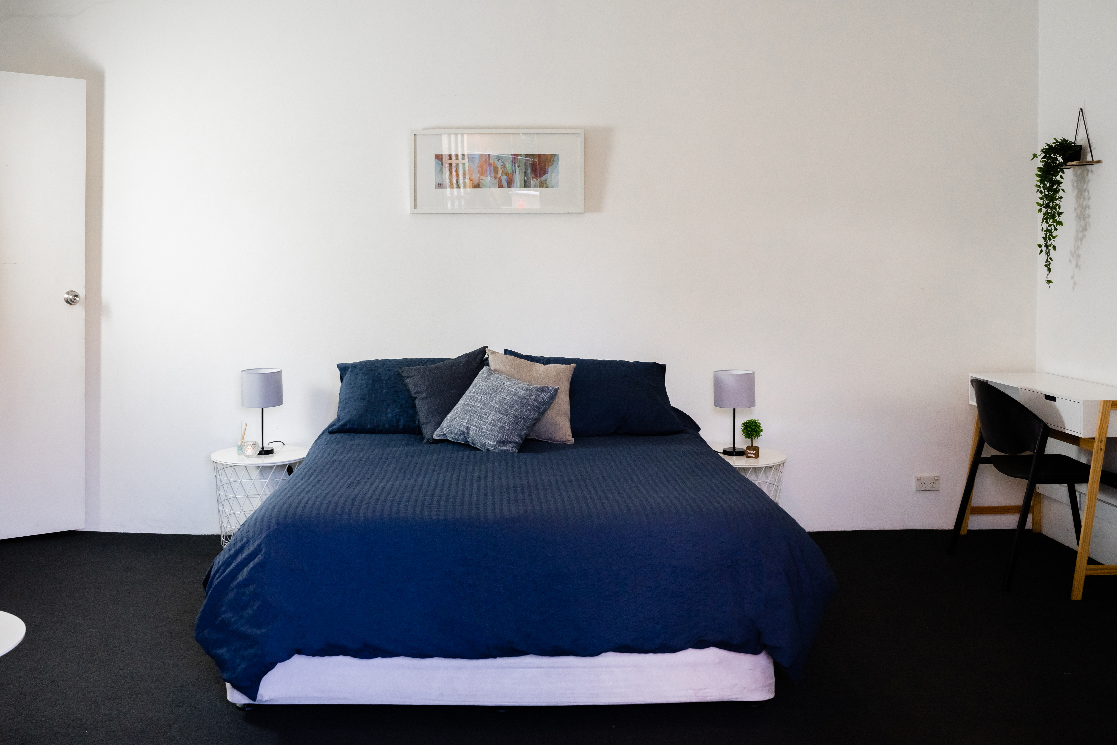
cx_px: 558
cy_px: 372
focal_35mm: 35
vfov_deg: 37.9
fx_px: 1086
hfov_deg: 54.4
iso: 1000
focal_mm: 35
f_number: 5.6
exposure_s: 1/60
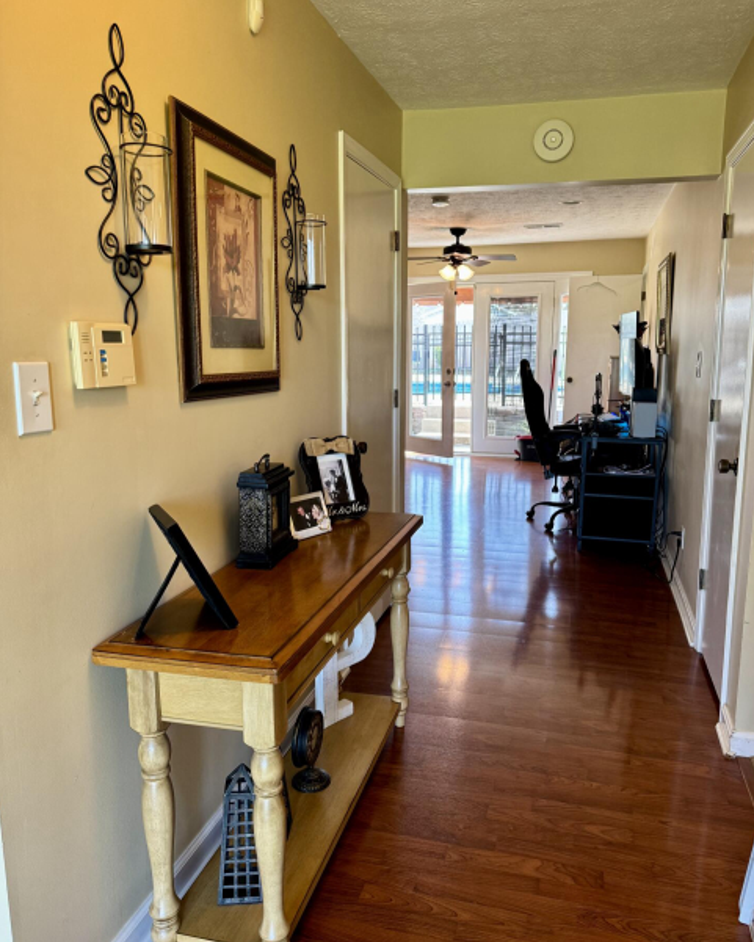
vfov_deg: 66.0
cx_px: 389
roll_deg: -0.5
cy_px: 463
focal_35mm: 26
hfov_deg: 54.9
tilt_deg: -8.1
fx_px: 725
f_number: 1.78
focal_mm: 6.76
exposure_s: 1/120
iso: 160
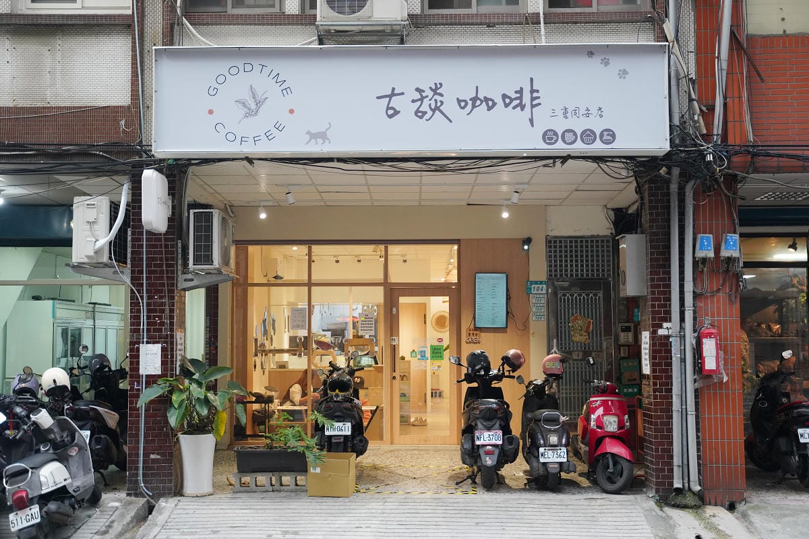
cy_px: 270
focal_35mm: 44
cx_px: 404
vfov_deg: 30.5
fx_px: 989
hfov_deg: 44.5
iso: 1600
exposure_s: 1/160
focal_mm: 44
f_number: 2.8
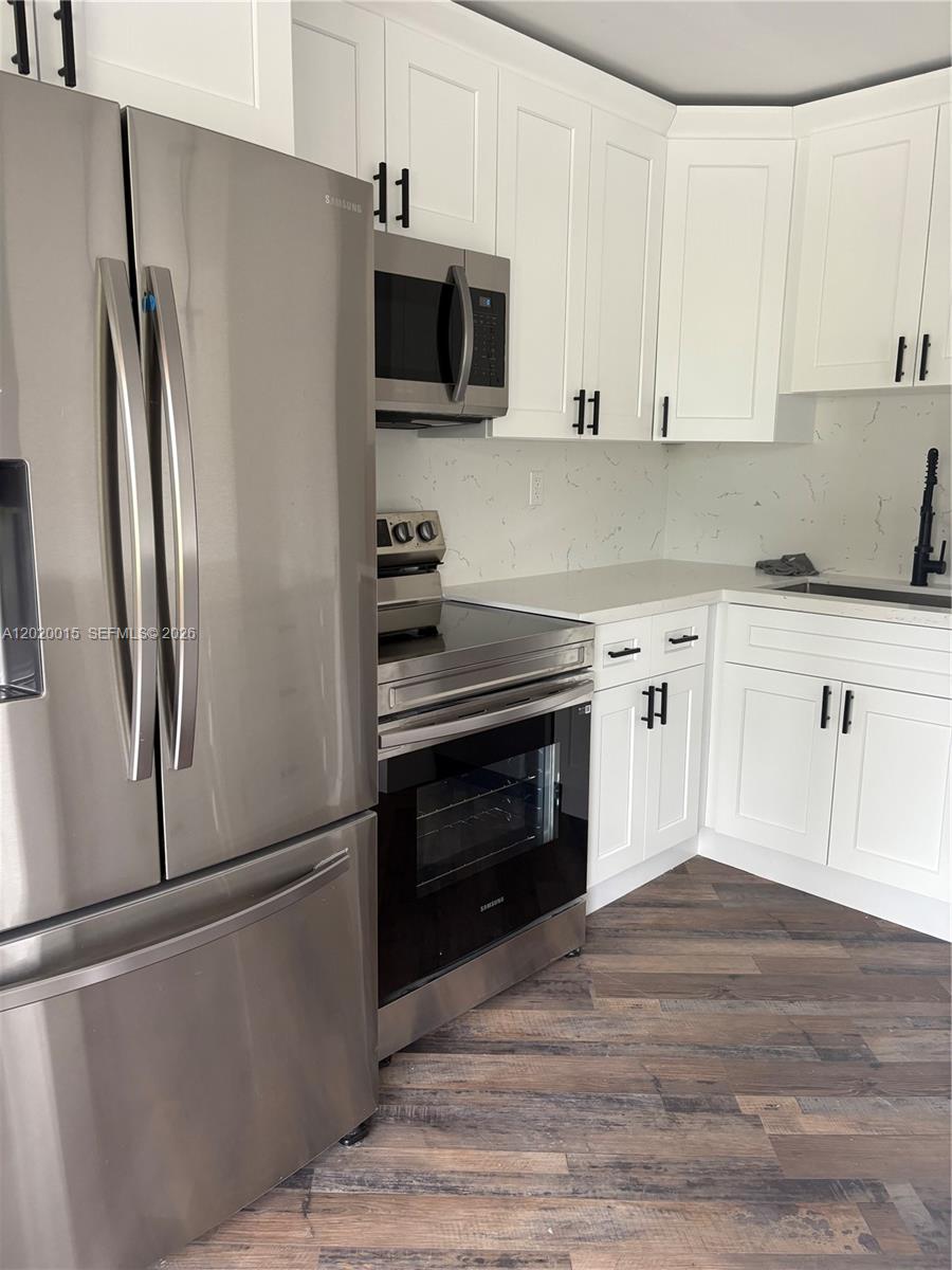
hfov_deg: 53.1
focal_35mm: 26
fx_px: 953
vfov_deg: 67.3
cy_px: 635
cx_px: 476
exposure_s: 1/60
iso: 160
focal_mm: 5.96
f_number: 1.6
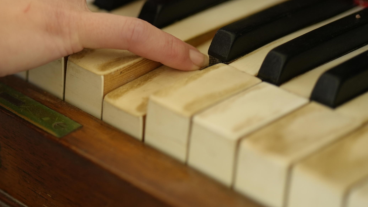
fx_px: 1230
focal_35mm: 126
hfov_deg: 16.6
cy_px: -2
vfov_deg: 9.6
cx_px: -24
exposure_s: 1/250
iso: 400
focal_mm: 50
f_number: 1.4
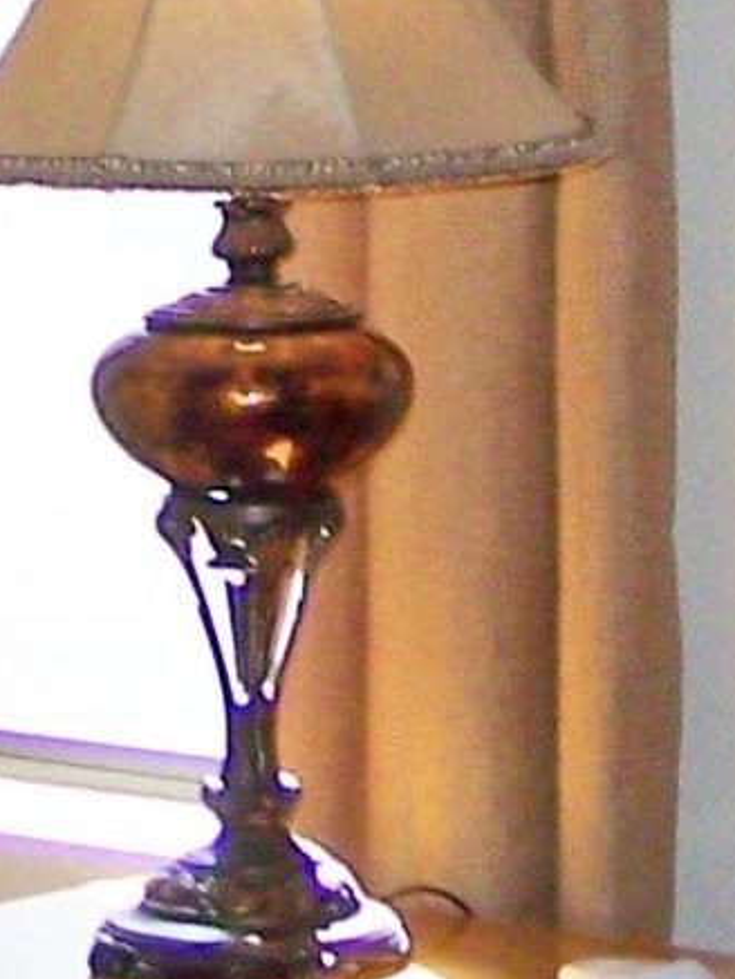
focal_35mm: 261
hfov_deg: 5.7
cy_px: -352
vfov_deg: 7.5
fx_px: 7385
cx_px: 311
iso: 80
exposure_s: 1/60
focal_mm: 6.3
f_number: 2.8
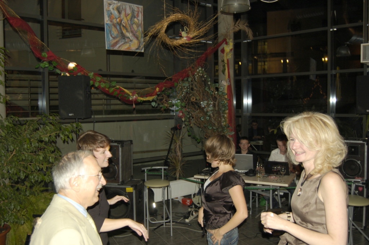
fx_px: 338
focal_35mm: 33
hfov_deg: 57.3
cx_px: 184
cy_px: 122
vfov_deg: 39.9
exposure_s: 1/60
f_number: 3.8
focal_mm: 22
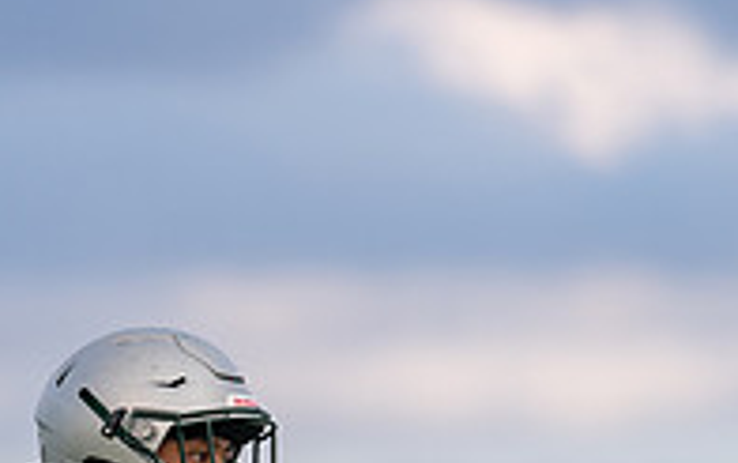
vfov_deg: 2.0
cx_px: 154
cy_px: 764
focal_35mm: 646
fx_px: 13008
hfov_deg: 3.2
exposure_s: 1/1250
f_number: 2.8
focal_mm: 200
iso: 200
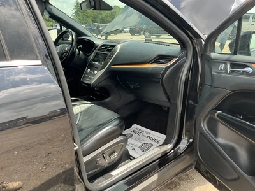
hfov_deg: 63.4
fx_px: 206
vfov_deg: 49.7
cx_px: 128
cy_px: 96
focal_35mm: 28
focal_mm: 3
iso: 20
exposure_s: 1/222
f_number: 1.8
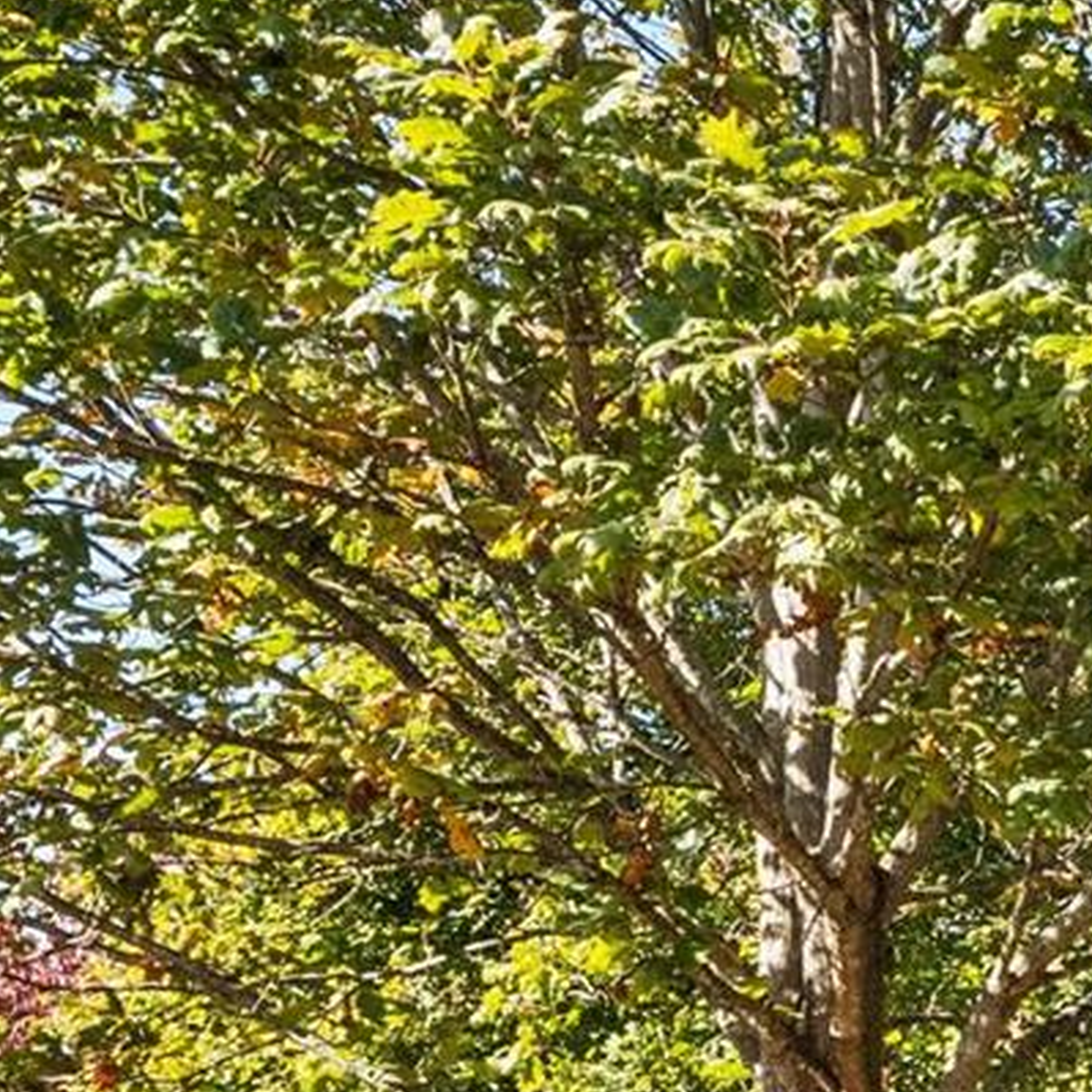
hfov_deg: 18.9
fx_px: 2677
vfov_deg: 21.3
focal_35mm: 75
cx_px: 1834
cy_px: 1336
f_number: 10
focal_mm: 11
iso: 640
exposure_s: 1/80
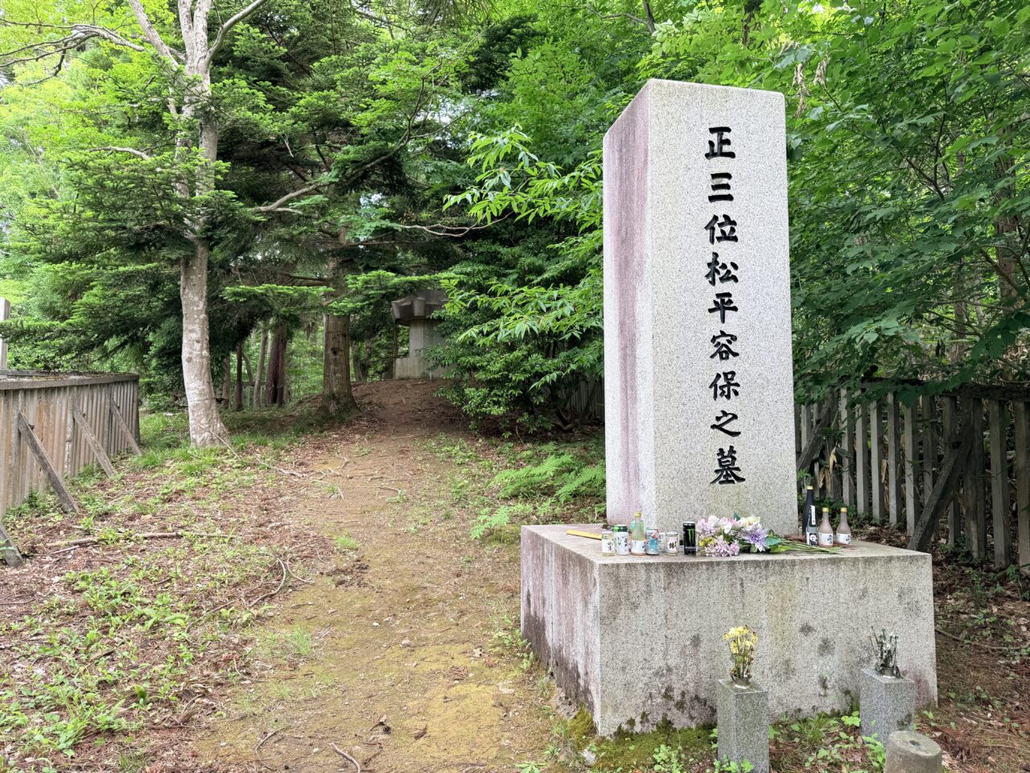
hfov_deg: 71.6
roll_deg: -1.7
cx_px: 515
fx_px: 714
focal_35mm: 24
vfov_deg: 56.8
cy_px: 386
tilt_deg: +5.5
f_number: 1.78
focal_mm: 6.76
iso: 64
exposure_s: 1/185
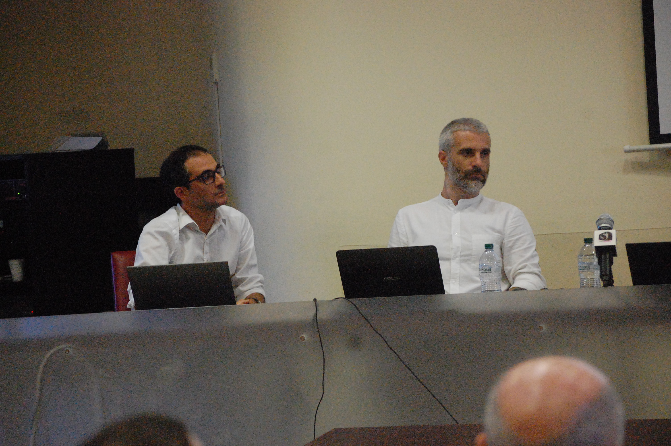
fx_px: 3771
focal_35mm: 202
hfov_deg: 10.2
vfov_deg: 6.8
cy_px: 223
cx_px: 336
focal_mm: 135
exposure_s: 1/160
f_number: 5
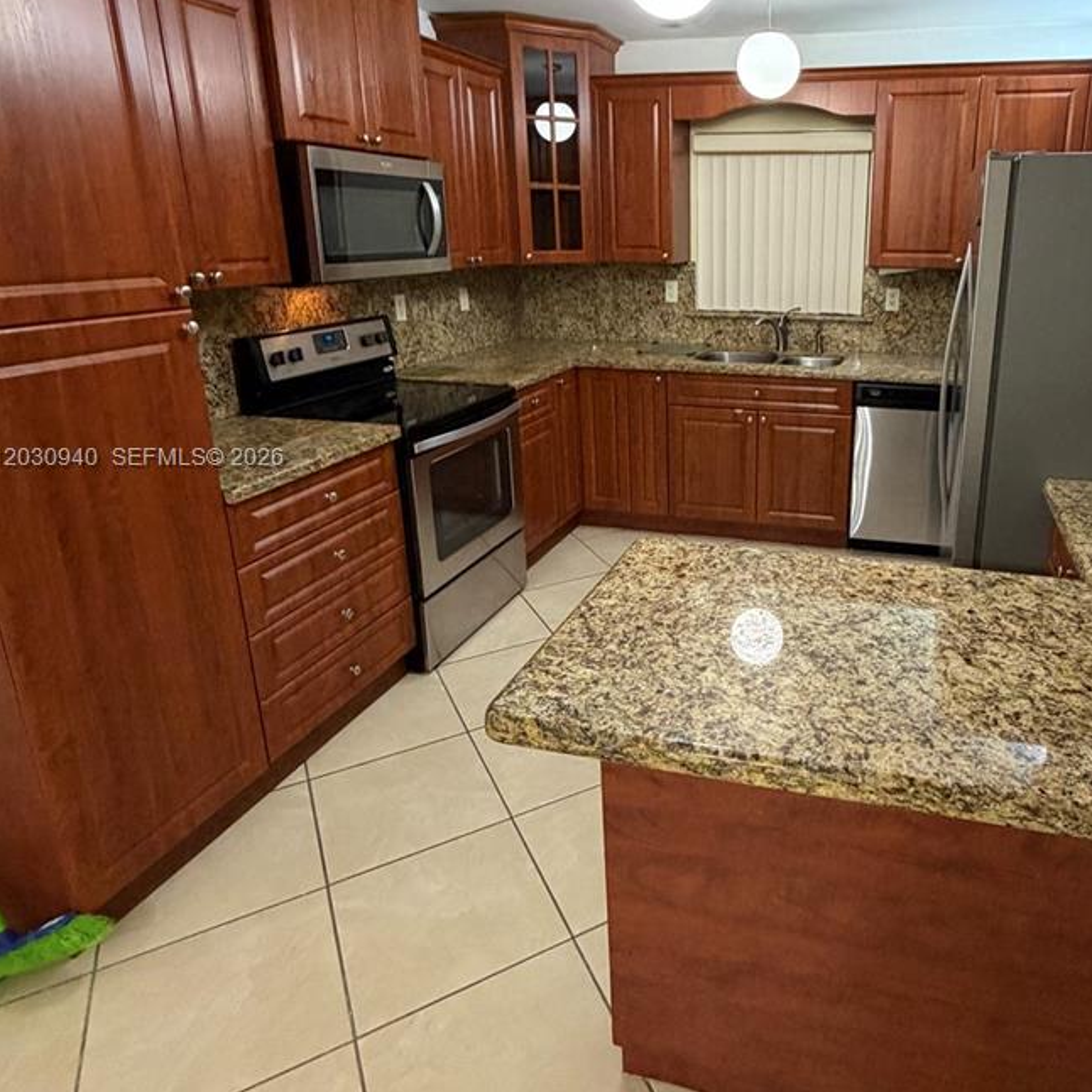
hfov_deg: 65.4
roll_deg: -0.1
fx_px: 821
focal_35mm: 23
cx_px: 732
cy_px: 460
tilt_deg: -14.6
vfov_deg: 66.9
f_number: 2.2
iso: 400
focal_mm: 2.22
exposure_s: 1/60
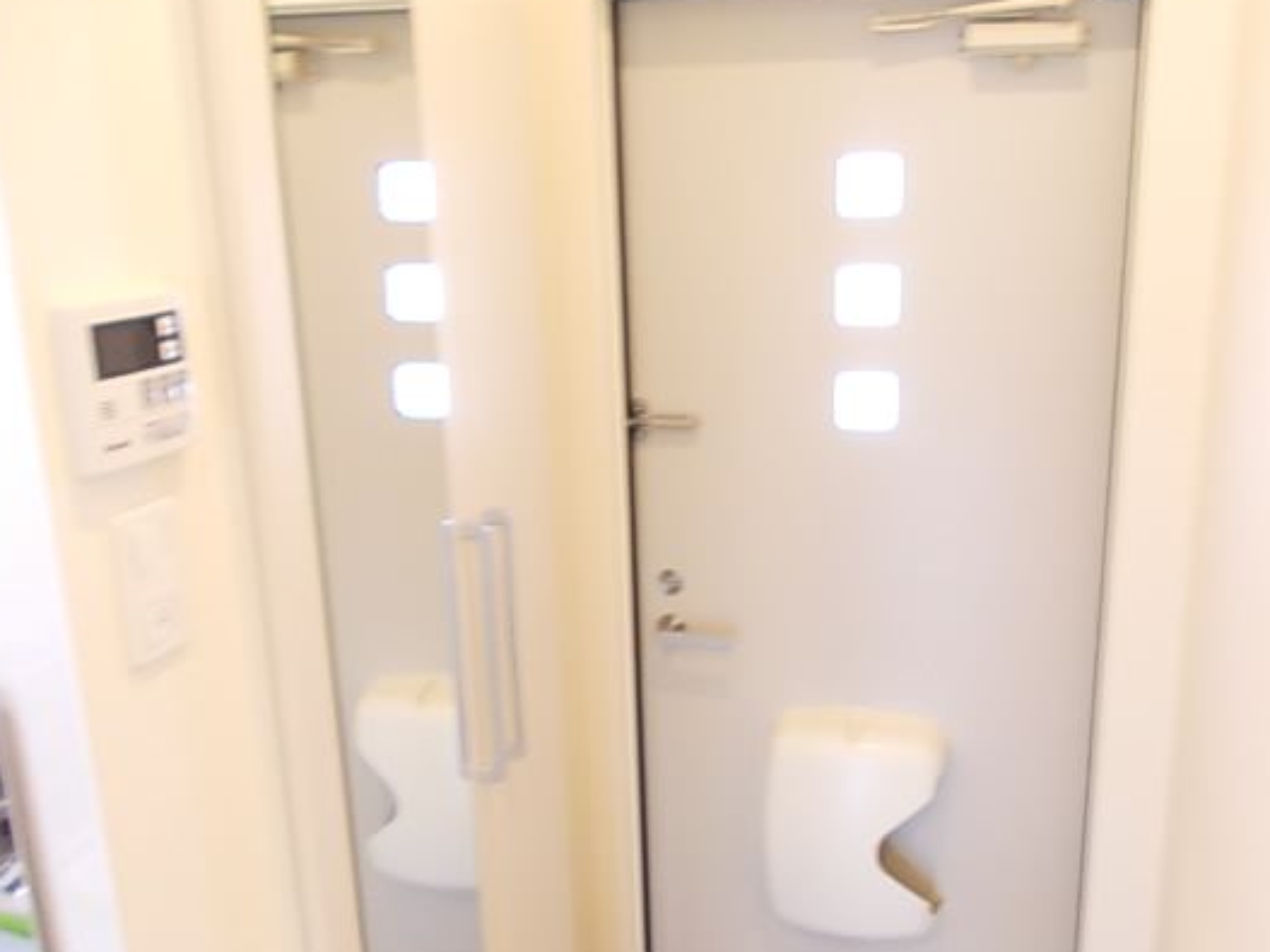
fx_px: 1247
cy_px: 545
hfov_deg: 53.8
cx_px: 706
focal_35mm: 34
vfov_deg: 41.7
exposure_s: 1/15
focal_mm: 4
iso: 200
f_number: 2.7
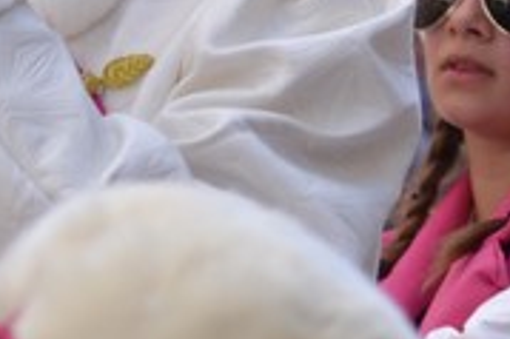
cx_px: 57
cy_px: 685
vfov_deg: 3.2
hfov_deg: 4.8
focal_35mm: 429
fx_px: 6072
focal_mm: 50
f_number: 3.2
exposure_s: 1/500
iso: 100
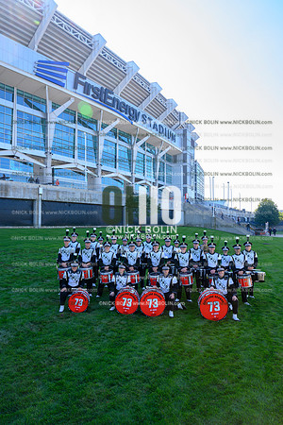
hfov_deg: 50.4
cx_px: 142
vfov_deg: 70.4
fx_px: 301
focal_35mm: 26
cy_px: 212
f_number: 8
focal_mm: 25.5
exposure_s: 1/320
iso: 800
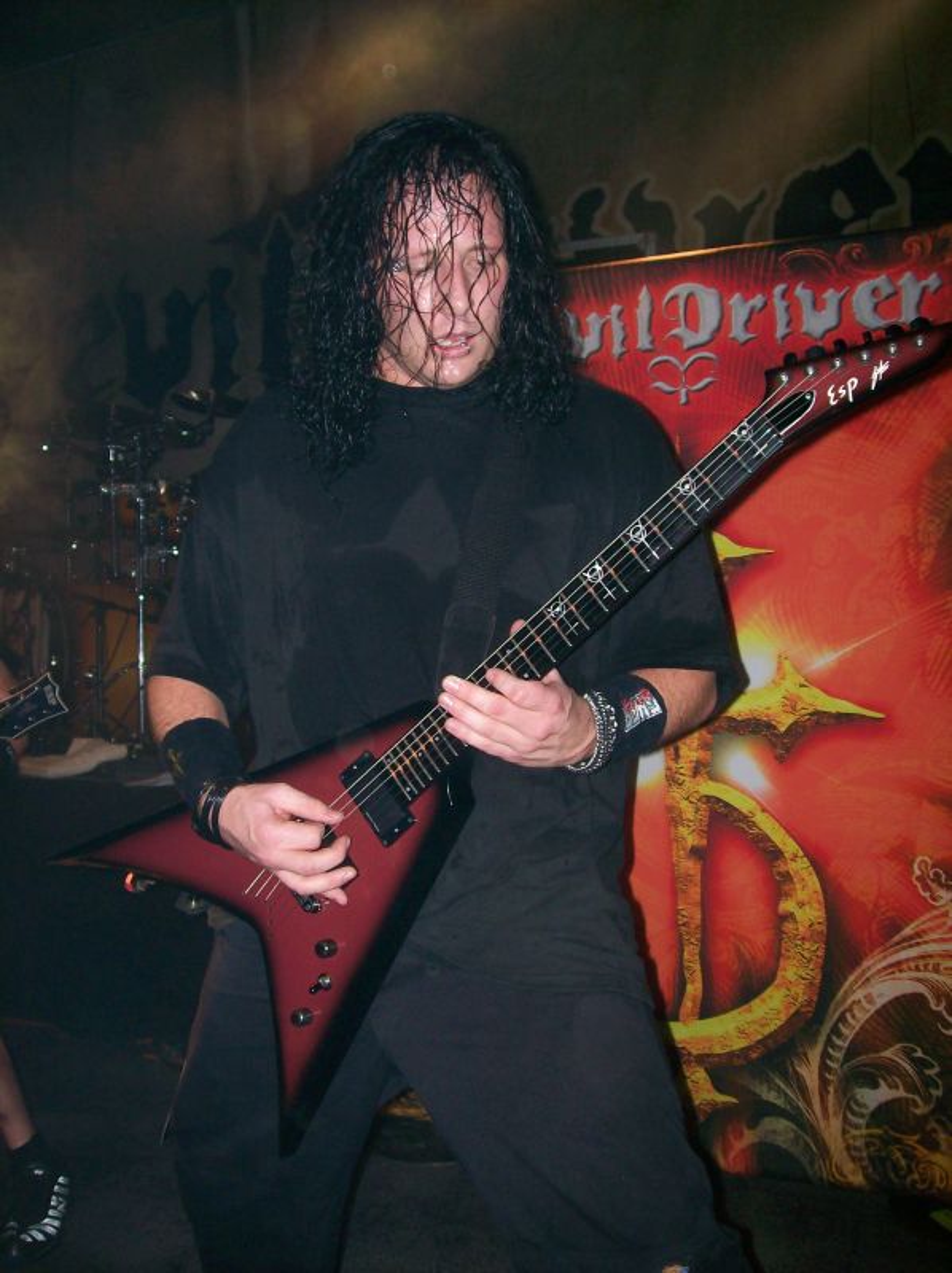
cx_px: 476
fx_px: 1323
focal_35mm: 36
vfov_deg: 51.4
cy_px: 636
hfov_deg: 39.6
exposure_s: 1/64
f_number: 2.7
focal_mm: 6
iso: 80
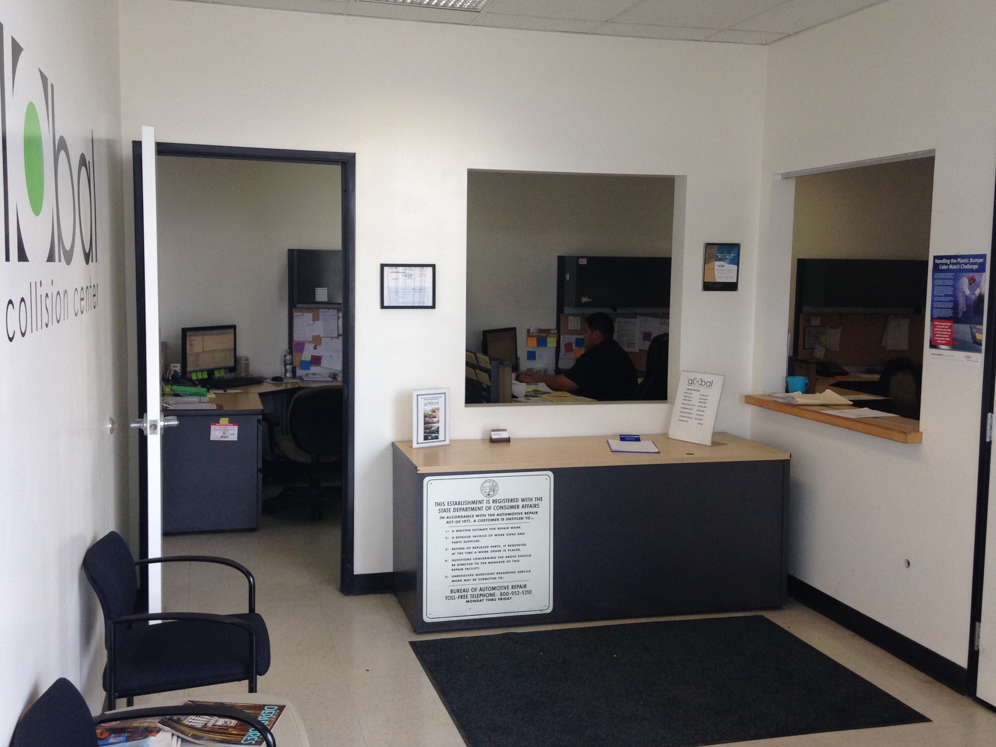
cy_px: 357
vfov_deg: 39.6
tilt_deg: -6.5
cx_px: 459
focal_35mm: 36
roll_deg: -0.8
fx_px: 1036
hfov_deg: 51.3
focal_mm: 4.12
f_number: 2.4
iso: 80
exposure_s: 1/120
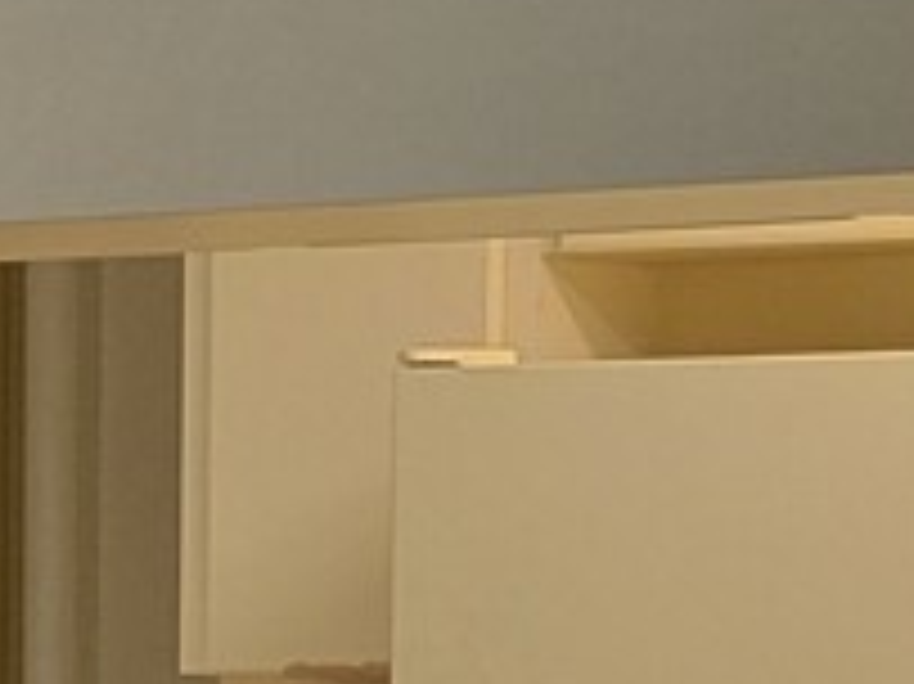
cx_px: -1405
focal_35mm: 205
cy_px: 760
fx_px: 5410
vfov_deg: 7.2
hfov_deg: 8.6
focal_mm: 5.4
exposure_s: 1/120
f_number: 1.8
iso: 160
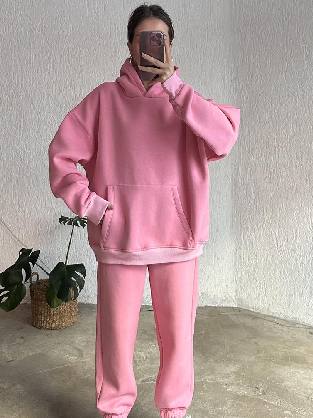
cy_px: 236
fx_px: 337
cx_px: 160
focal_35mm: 28
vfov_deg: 63.2
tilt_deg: -24.3
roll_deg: -0.1
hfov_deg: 49.8
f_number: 1.78
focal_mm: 6.86
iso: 250
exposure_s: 1/60
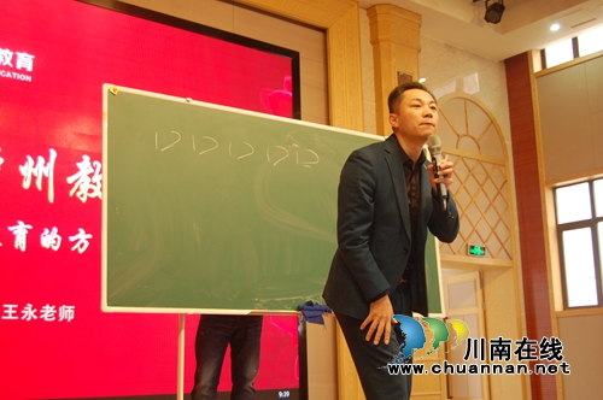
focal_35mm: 48
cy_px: 200
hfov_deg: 41.2
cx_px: 302
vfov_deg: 28.0
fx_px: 803
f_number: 4.5
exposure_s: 1/10
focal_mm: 32
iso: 400
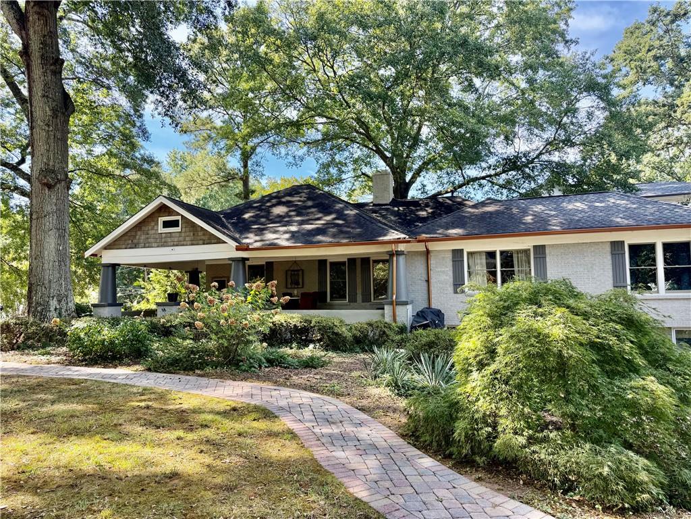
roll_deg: +1.8
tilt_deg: +4.0
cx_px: 346
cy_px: 260
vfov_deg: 56.8
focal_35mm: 24
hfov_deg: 71.6
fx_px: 479
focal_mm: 6.76
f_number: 1.78
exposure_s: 1/559
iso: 100
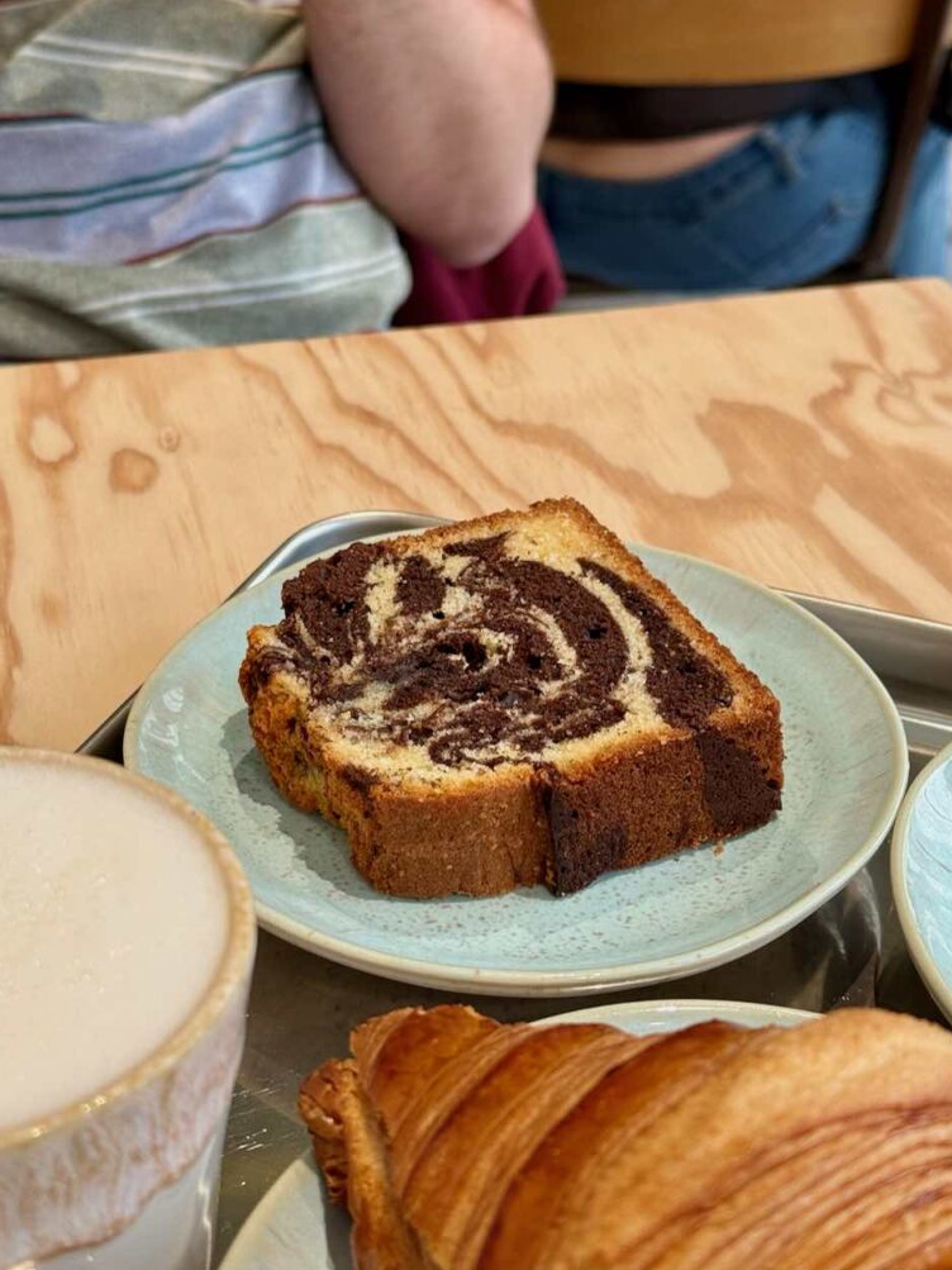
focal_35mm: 49
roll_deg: -1.6
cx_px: 479
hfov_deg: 29.7
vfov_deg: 38.9
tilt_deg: -31.0
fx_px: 1797
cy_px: 628
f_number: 1.78
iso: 64
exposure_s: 1/100
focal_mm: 6.76
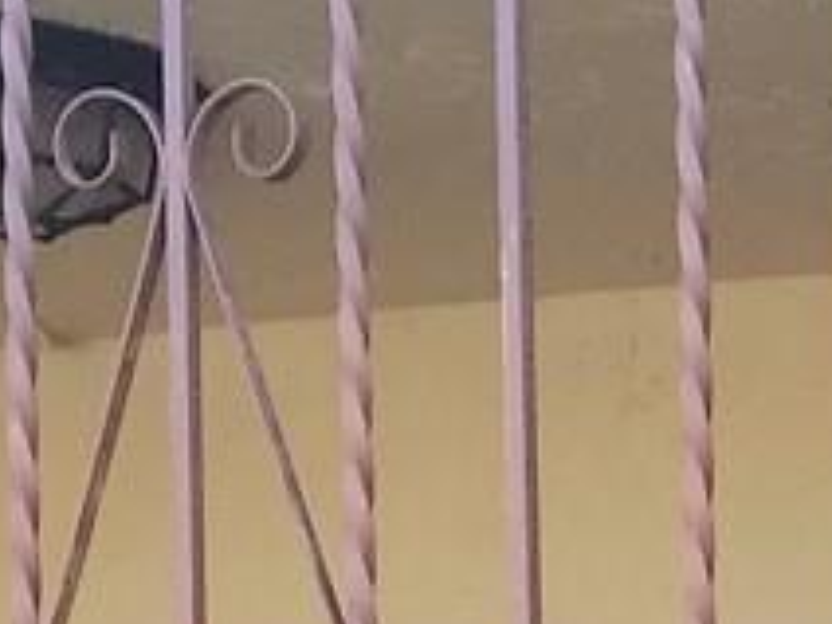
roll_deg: -1.5
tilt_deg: -1.3
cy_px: 1903
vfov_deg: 6.2
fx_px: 5264
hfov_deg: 8.3
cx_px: 1990
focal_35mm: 219
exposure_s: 1/120
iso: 32
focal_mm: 4.15
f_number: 2.2
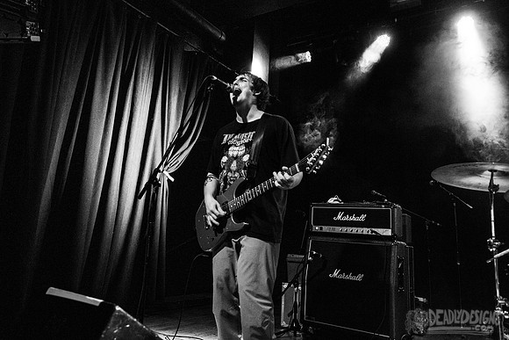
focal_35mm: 29
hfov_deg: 63.2
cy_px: 154
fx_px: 409
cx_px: 205
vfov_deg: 45.0
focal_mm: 24
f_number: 3.2
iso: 3200
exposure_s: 1/250
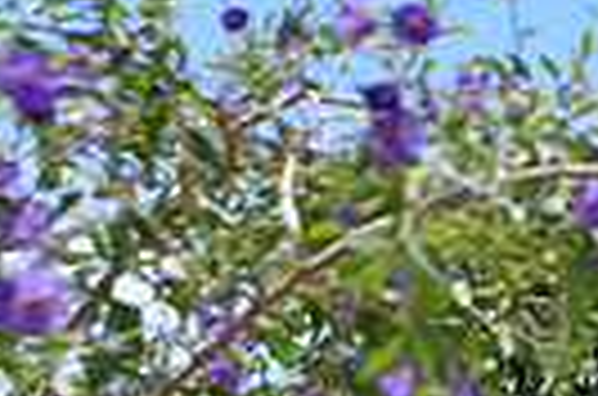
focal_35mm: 210
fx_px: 3480
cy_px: 637
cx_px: 1227
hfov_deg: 9.2
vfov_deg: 6.4
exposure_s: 1/250
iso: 64
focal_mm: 48
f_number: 6.3
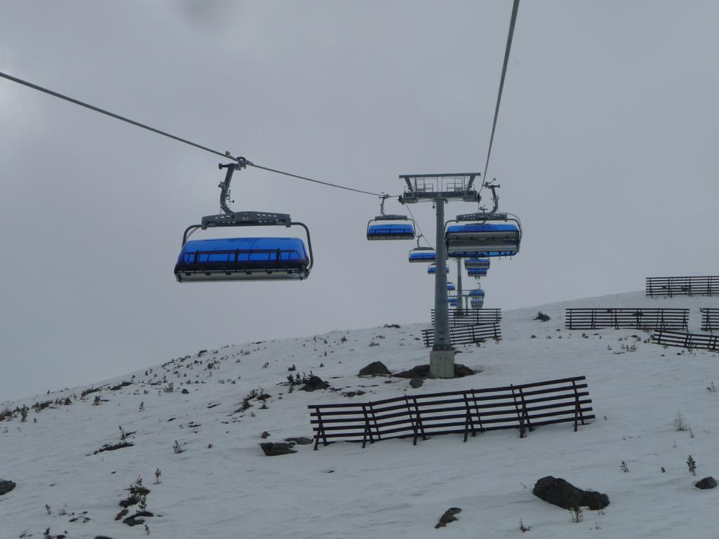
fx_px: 1039
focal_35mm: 50
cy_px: 270
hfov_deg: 38.2
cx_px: 360
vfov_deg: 29.1
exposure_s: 1/640
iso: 100
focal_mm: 8.5
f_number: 10
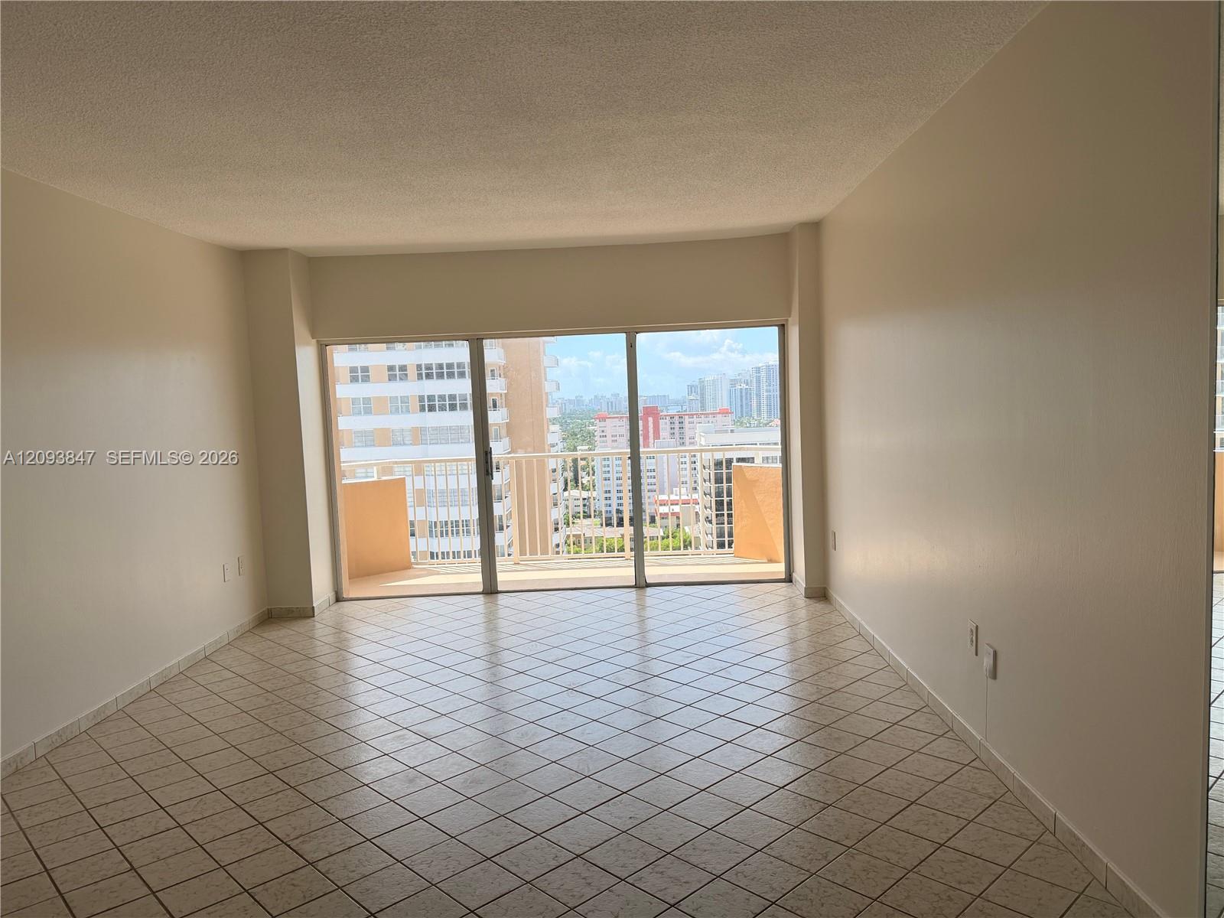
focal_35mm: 24
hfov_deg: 71.6
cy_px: 459
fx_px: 849
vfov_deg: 56.8
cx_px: 612
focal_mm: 6.76
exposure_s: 1/2110
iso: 80
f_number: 1.78
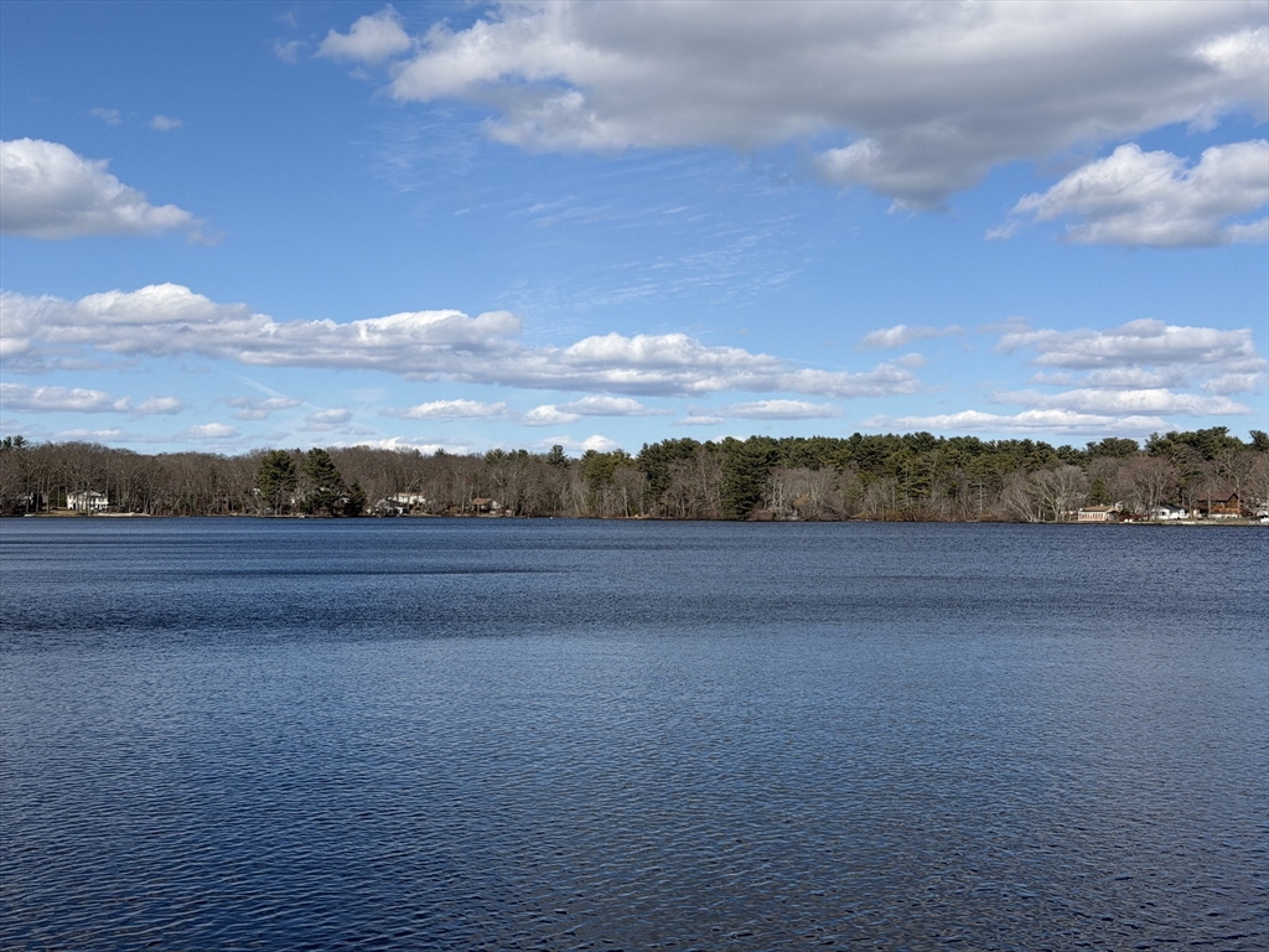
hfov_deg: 39.7
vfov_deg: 30.3
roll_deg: -0.3
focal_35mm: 48
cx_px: 634
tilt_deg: +0.6
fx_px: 1760
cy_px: 476
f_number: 1.78
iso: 64
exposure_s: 1/8772
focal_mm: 6.76
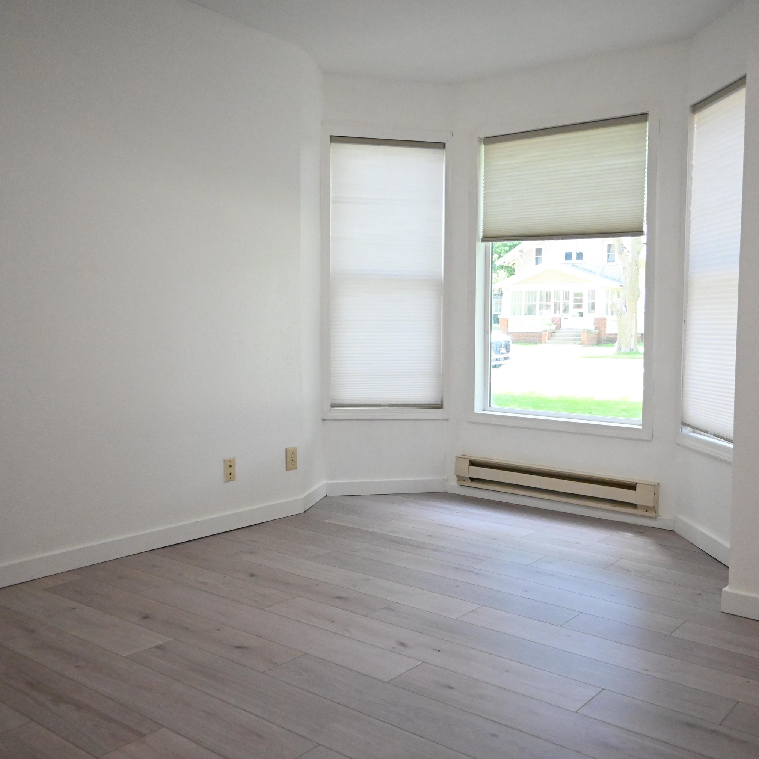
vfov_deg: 52.5
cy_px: 376
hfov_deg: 52.1
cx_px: 461
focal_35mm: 31
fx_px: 769
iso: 4000
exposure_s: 1/1000
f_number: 3.5
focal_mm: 16
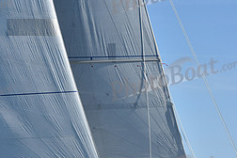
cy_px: 139
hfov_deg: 9.7
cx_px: 62
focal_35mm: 212
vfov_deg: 6.5
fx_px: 1396
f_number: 6.3
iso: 250
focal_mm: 92
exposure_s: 1/1600
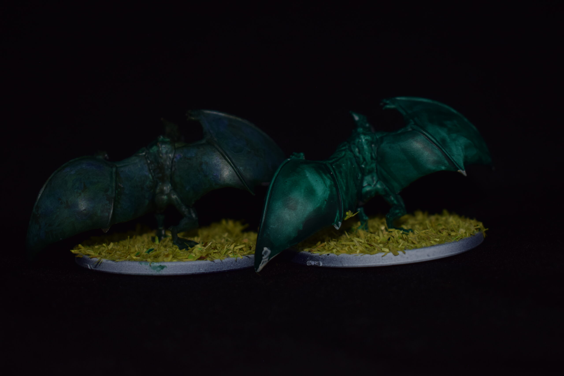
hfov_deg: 33.4
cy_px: 188
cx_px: 282
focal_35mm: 60
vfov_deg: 22.6
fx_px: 940
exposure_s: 1/30
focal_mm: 40
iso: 200
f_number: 5
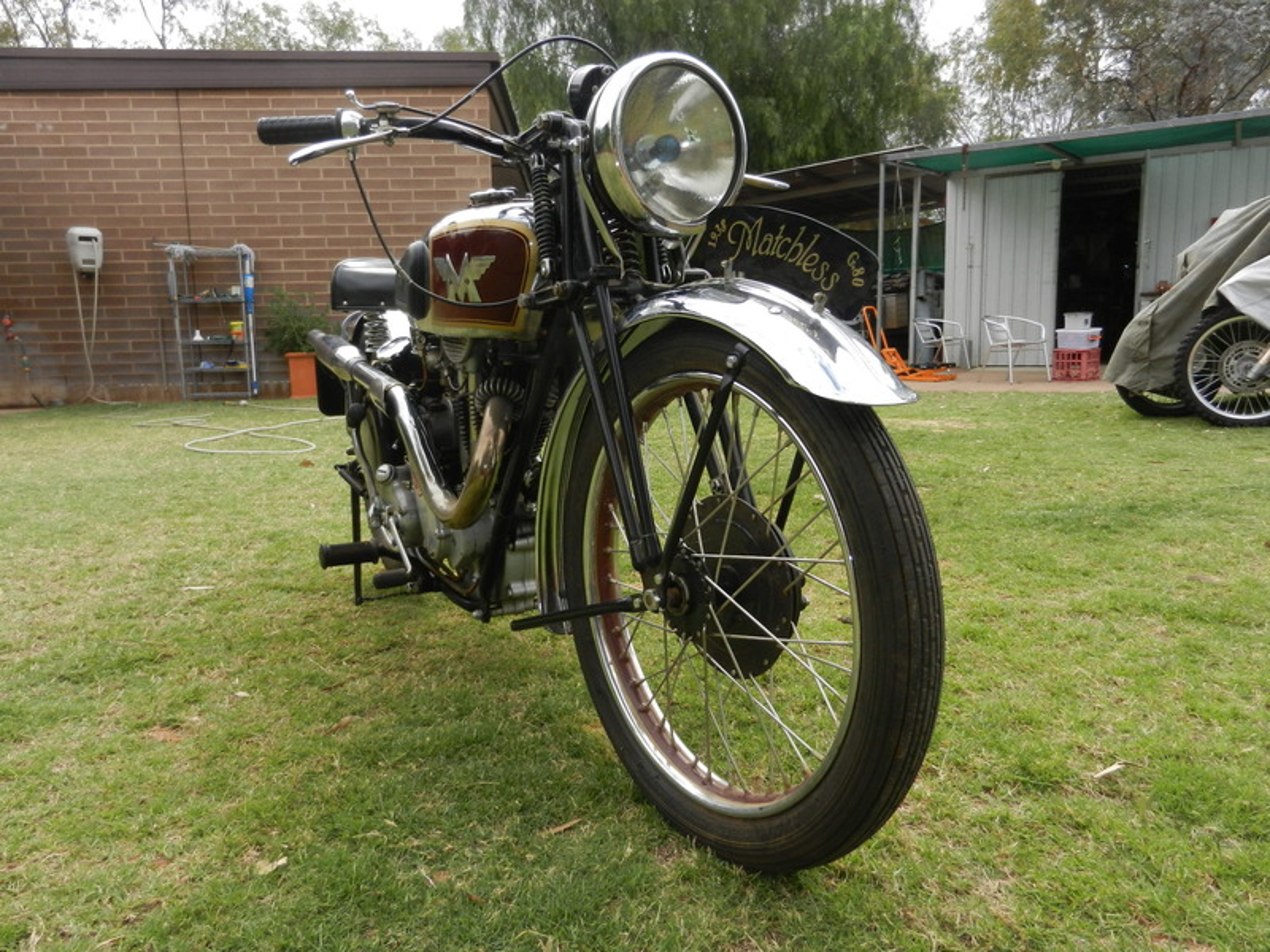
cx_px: 635
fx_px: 917
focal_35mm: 25
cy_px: 476
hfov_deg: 69.4
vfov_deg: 54.9
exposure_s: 1/640
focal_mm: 4.5
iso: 160
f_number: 3.5
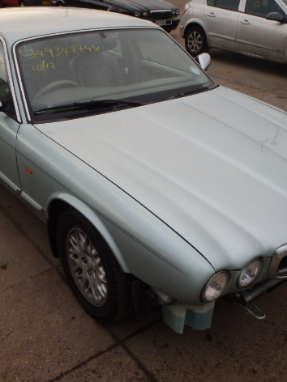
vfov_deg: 49.0
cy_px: 191
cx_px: 150
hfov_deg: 37.7
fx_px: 420
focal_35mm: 38
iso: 400
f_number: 3.9
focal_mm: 5
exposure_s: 1/200
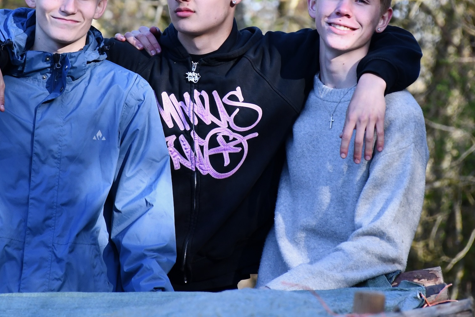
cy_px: 22
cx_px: 194
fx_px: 5527
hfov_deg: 4.9
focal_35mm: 419
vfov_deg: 3.3
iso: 800
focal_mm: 140
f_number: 5.6
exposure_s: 1/640
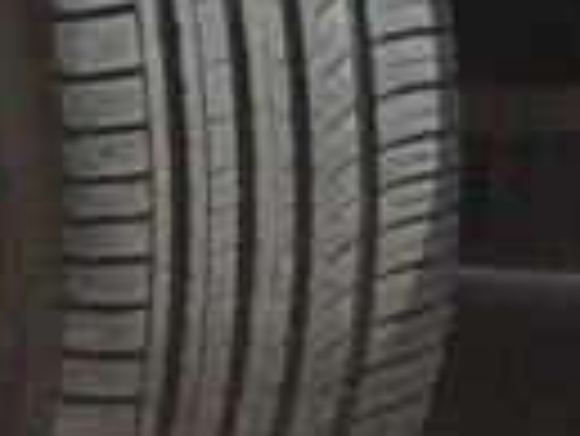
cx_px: -576
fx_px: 2482
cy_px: -160
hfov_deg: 11.9
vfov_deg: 9.8
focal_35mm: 148
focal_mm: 4.15
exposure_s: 1/1786
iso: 32
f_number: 2.2
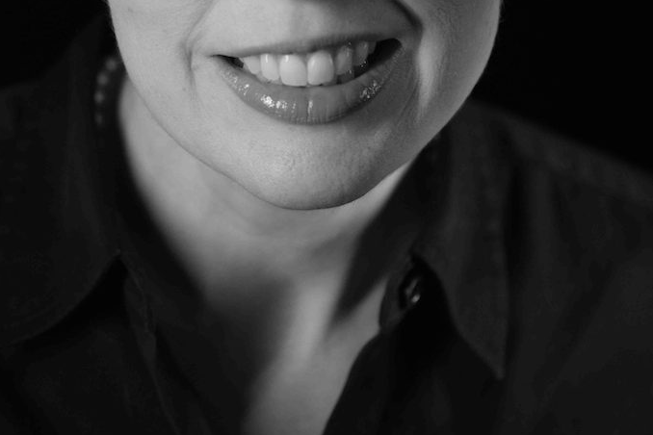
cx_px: 326
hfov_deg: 15.1
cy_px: -45
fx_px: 2467
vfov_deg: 10.0
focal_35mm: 136
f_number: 2.4
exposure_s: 1/200
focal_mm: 60
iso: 640
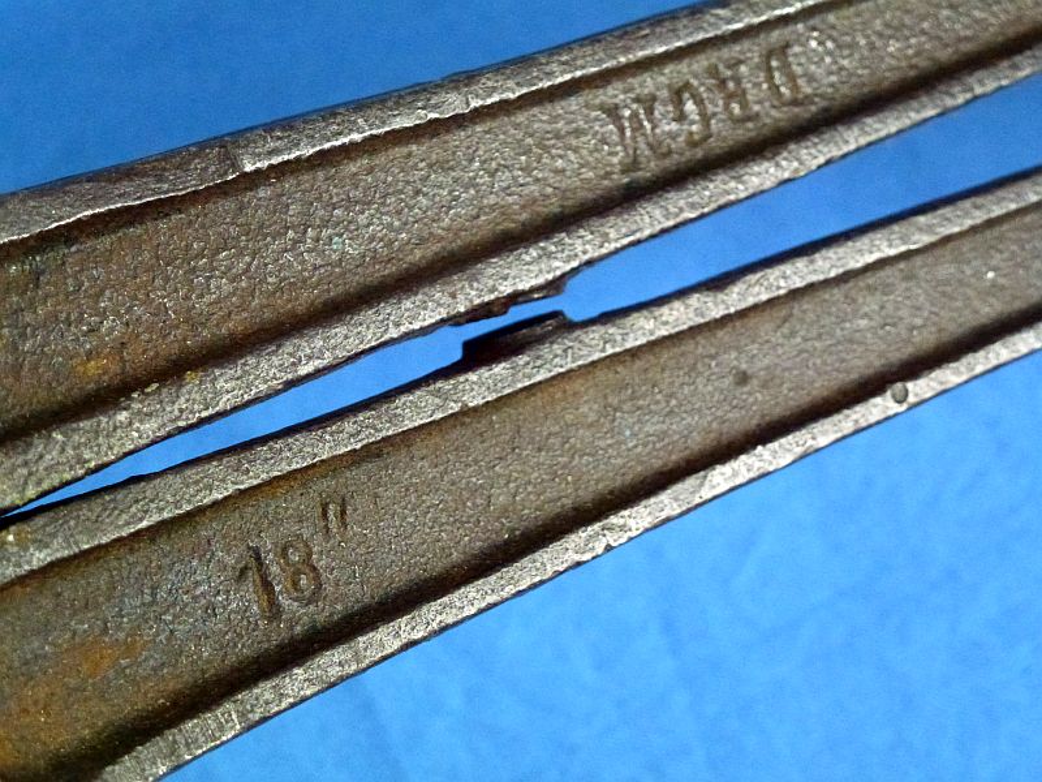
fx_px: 2288
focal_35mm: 76
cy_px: 391
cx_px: 521
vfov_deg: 19.4
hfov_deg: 25.7
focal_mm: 13.6
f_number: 4.7
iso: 800
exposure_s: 1/100
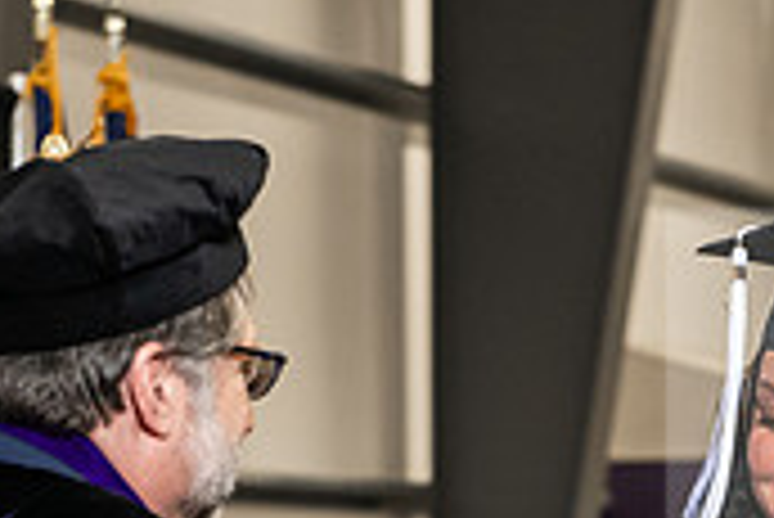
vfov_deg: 5.8
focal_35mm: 236
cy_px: 754
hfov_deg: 8.7
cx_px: 531
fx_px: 5078
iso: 2500
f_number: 5
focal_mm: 70
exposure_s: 1/200
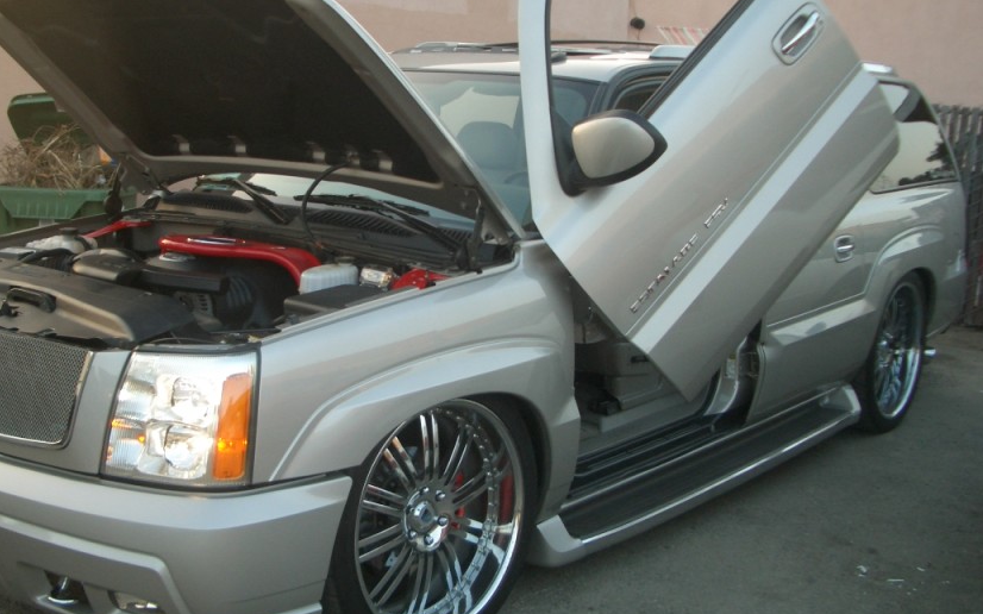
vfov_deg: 28.0
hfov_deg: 43.3
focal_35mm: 46
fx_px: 1232
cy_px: 305
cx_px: 397
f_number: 2.6
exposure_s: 1/100
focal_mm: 5.8
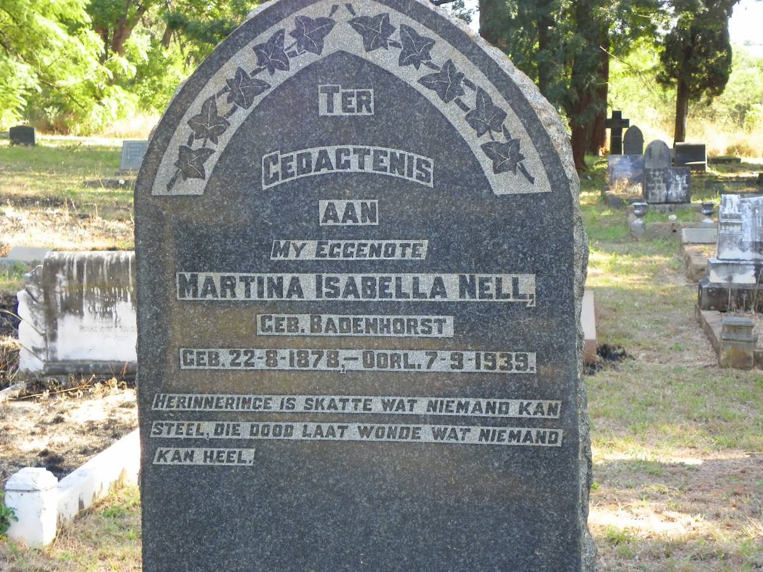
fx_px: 1455
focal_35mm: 66
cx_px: 382
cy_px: 286
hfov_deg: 29.4
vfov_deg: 22.3
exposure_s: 1/50
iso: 64
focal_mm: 11.8
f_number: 3.5
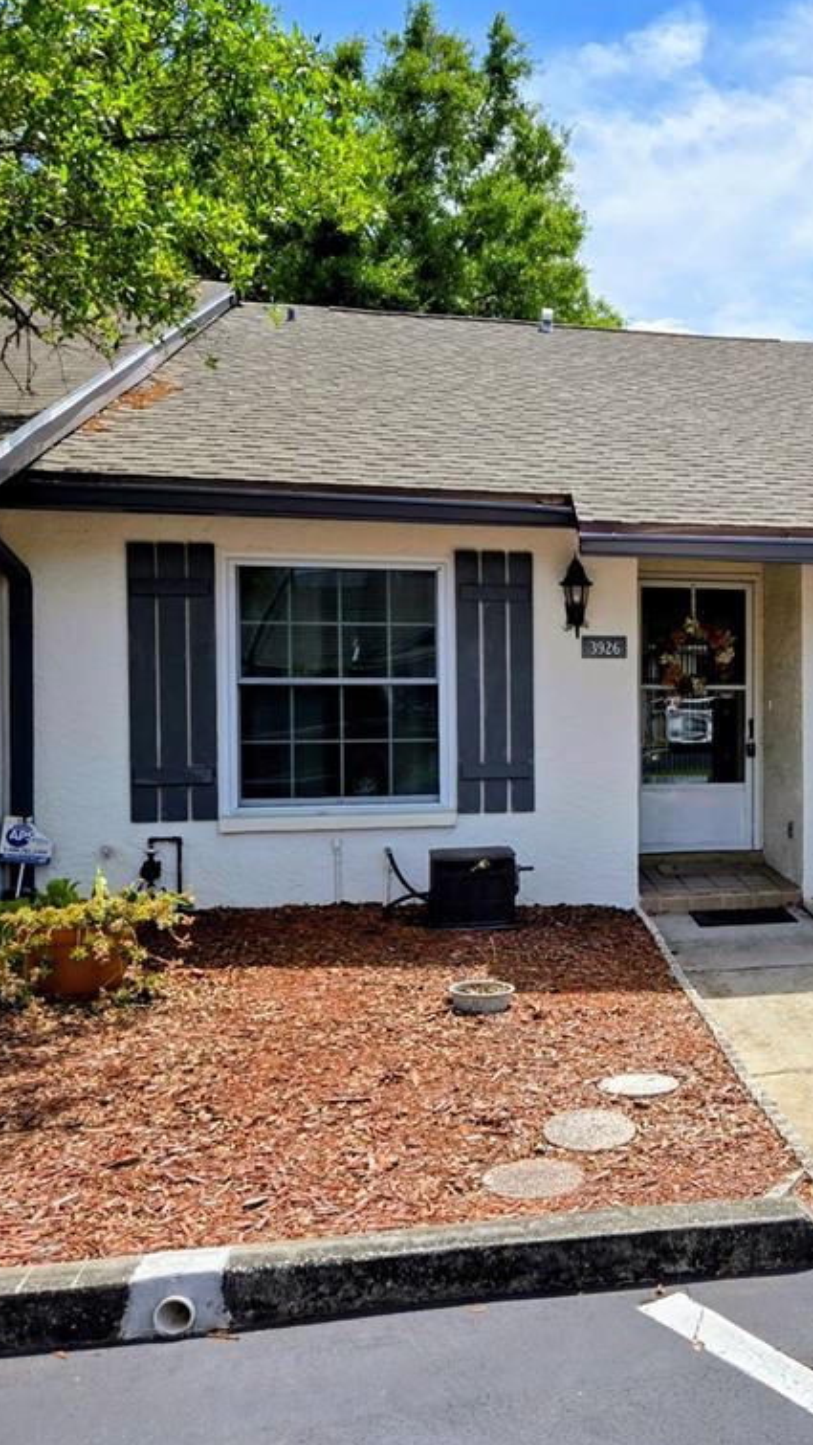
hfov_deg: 32.2
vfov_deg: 58.0
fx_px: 1302
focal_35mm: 34
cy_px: 716
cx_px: 796
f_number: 1.8
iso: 25
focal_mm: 5.4
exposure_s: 1/1967
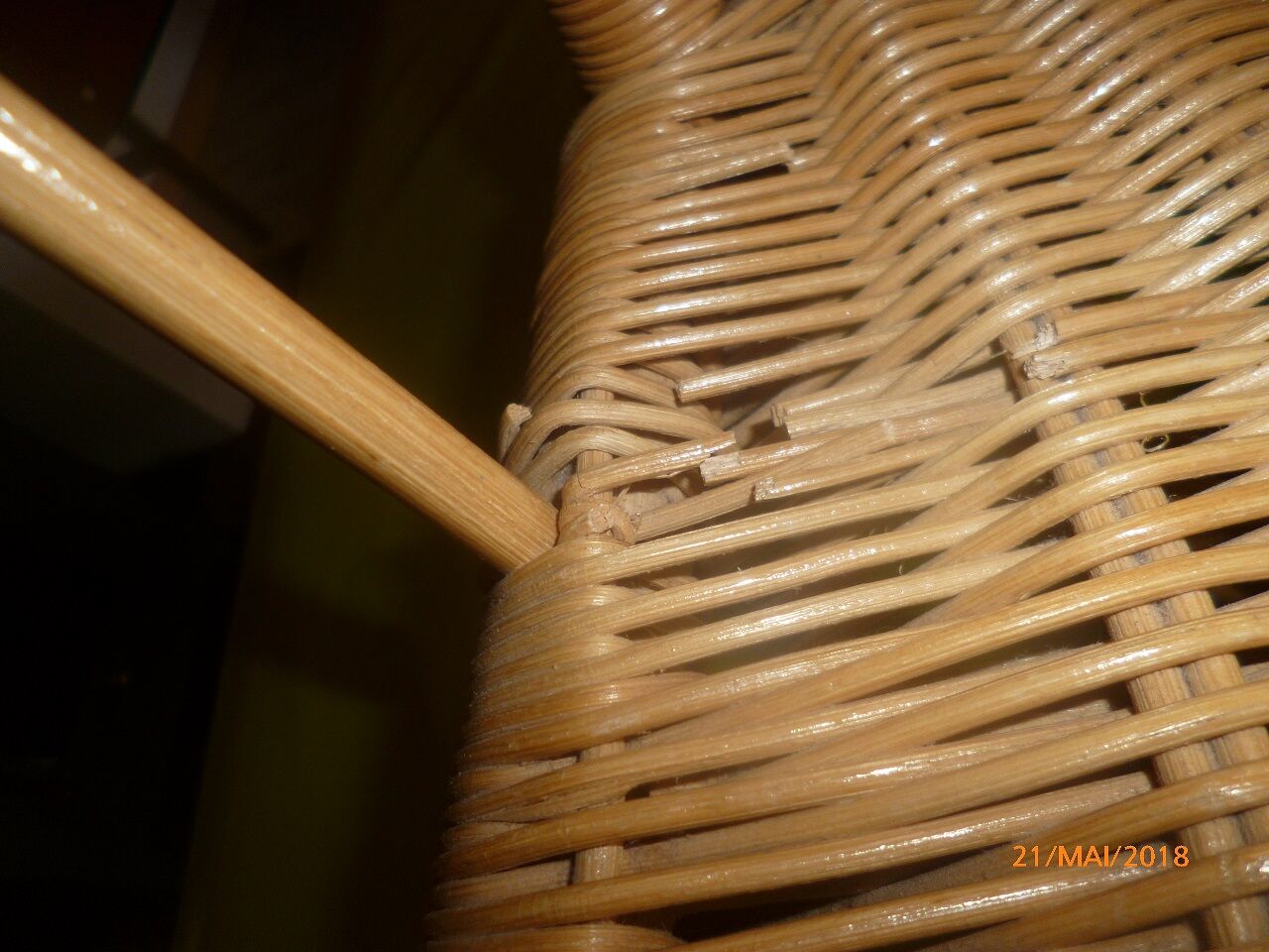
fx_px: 880
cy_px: 476
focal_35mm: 24
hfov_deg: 71.6
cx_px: 634
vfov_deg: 56.8
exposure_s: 1/125
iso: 100
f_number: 2.5
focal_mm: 4.3
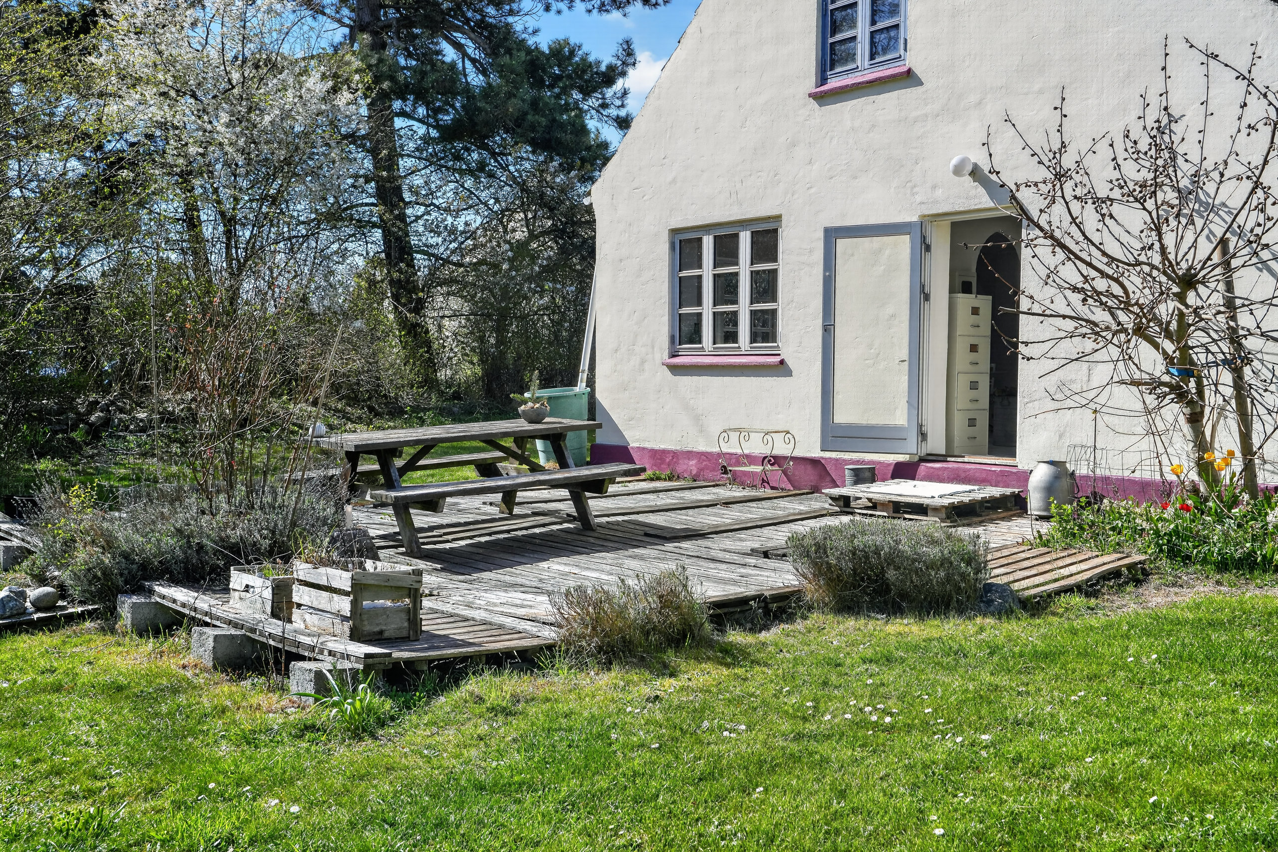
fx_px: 1242
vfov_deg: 37.8
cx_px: 639
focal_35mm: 35
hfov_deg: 54.4
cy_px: 426
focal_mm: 35
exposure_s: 1/500
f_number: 8
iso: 400
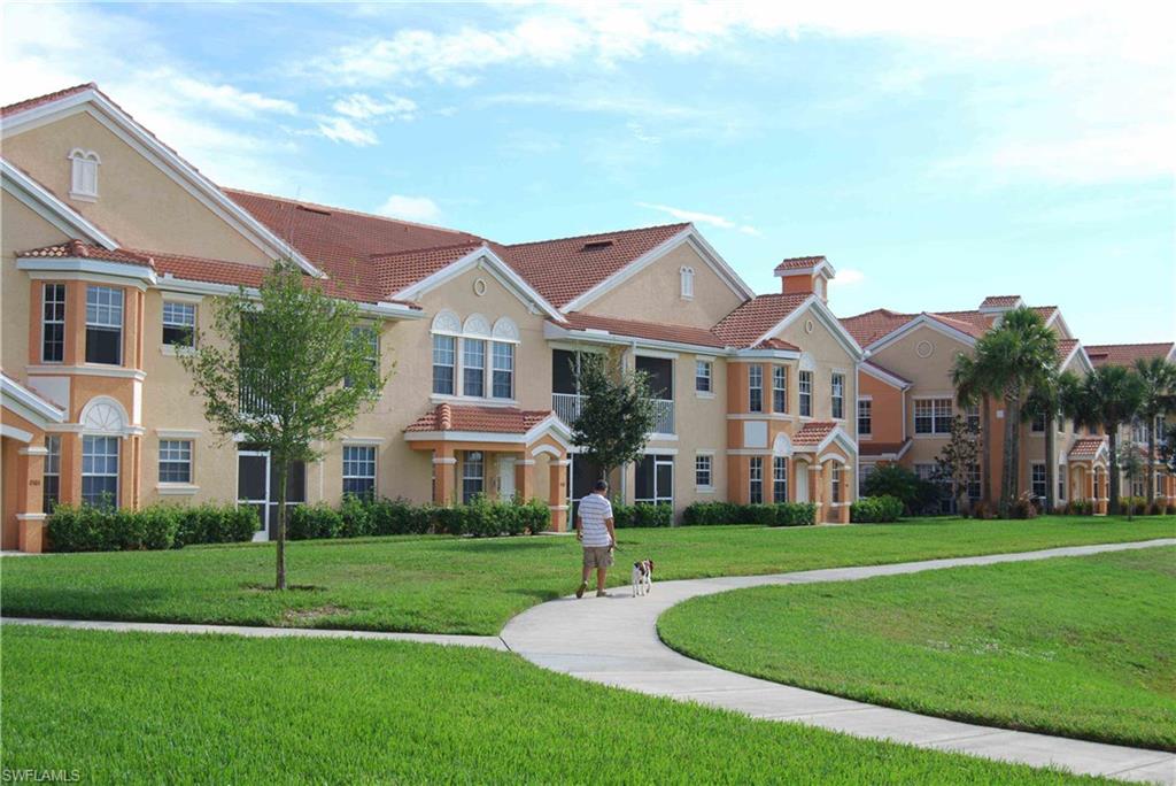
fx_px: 1520
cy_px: 393
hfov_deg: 42.3
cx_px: 588
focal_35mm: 46
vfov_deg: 29.0
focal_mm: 31
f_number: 7.1
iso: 100
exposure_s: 1/200
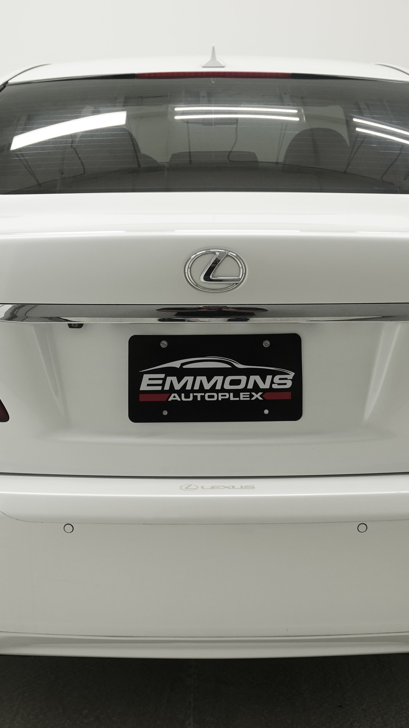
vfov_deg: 42.1
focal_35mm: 49
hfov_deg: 24.4
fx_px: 945
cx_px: 218
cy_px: 365
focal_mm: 21
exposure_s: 1/200
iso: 640
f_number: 5.6
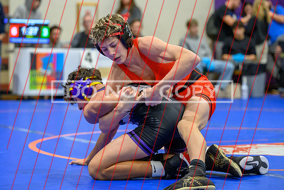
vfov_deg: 10.9
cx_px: 118
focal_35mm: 126
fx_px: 991
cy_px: 70
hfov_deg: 16.3
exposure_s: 1/640
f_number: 2.8
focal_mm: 99
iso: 5000
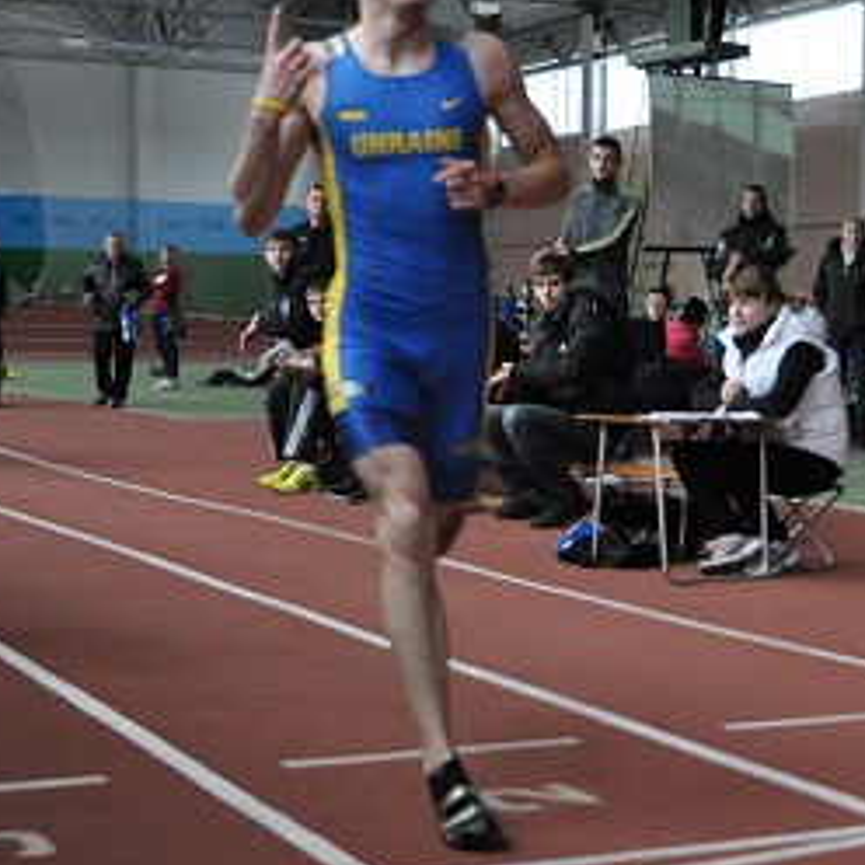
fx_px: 2262
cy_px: 401
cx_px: 600
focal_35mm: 80
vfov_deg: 21.6
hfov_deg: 21.5
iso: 1600
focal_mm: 26
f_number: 4
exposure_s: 1/400
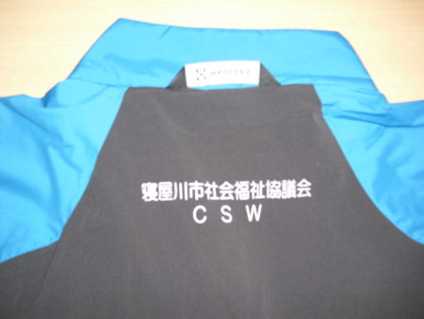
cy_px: 160
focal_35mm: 36
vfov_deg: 39.7
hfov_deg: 51.3
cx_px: 212
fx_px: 441
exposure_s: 1/60
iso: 100
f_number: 3.1
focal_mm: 6.3
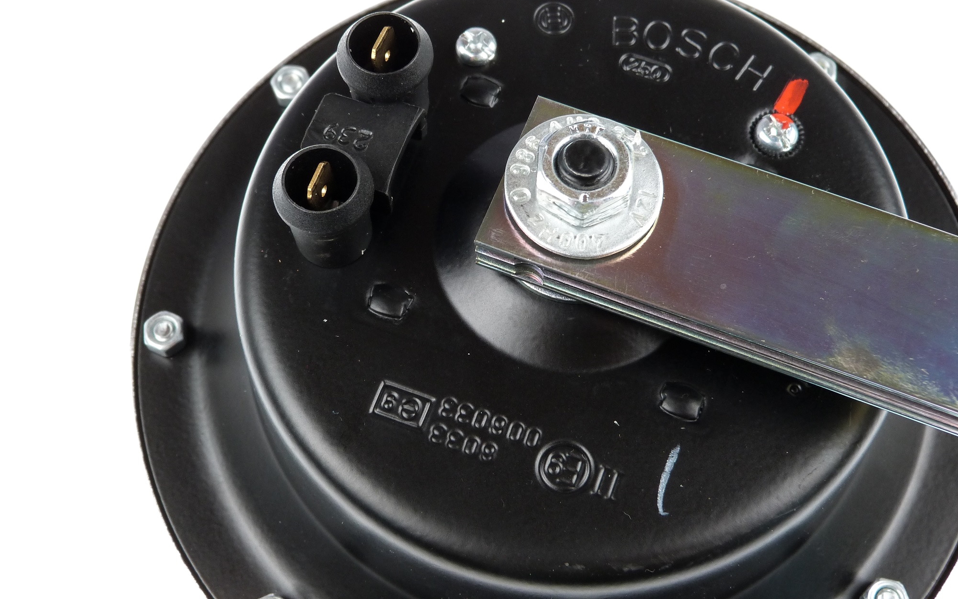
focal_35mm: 52
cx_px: 479
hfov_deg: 38.9
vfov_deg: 24.9
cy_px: 268
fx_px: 1358
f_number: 3.2
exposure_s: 1/60
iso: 160
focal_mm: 8.7
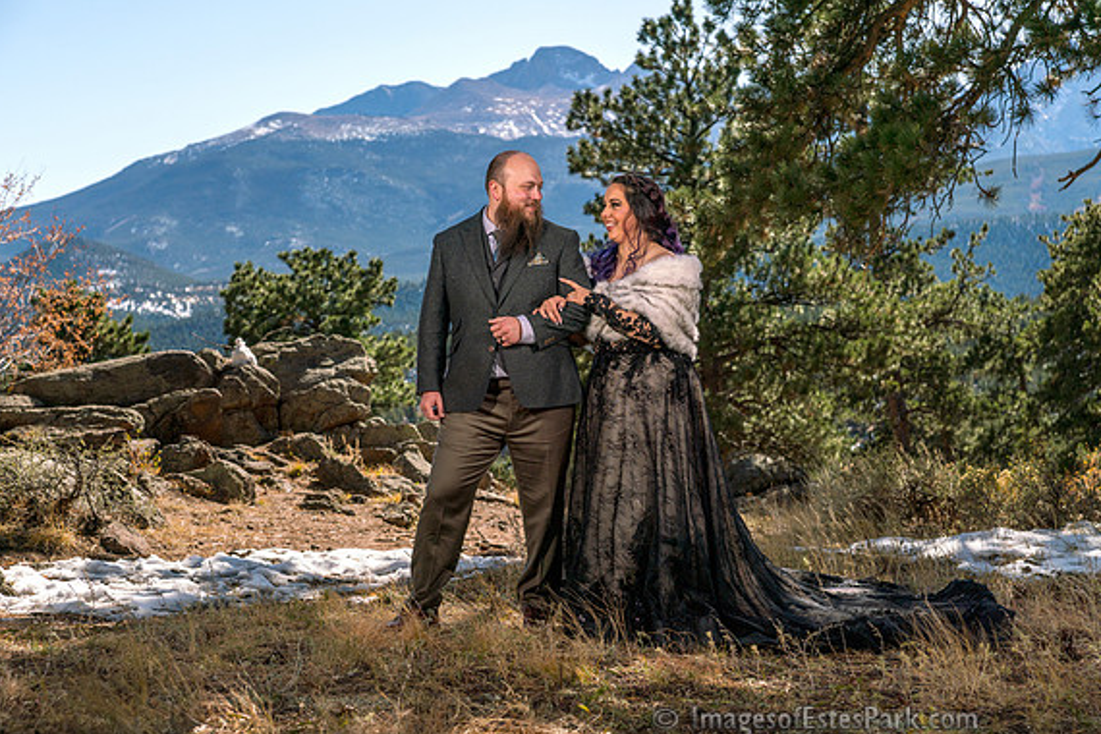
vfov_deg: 24.2
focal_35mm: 56
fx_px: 1713
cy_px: 372
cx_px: 549
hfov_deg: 35.6
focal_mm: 55
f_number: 4.5
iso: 200
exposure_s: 1/2500
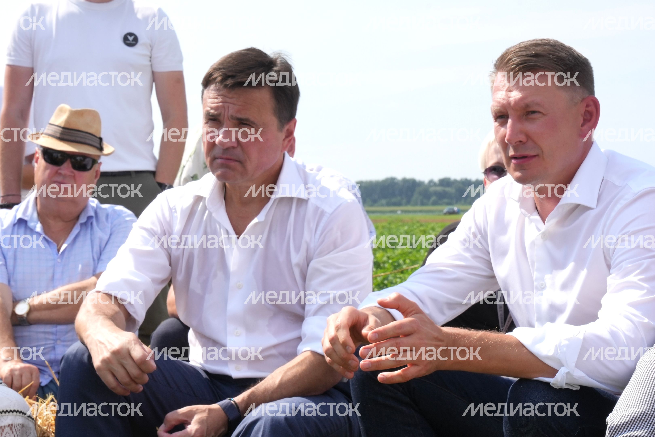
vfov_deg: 14.7
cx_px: 328
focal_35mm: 93
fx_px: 1692
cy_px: 218
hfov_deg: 21.9
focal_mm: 62
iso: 250
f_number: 16
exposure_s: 1/200
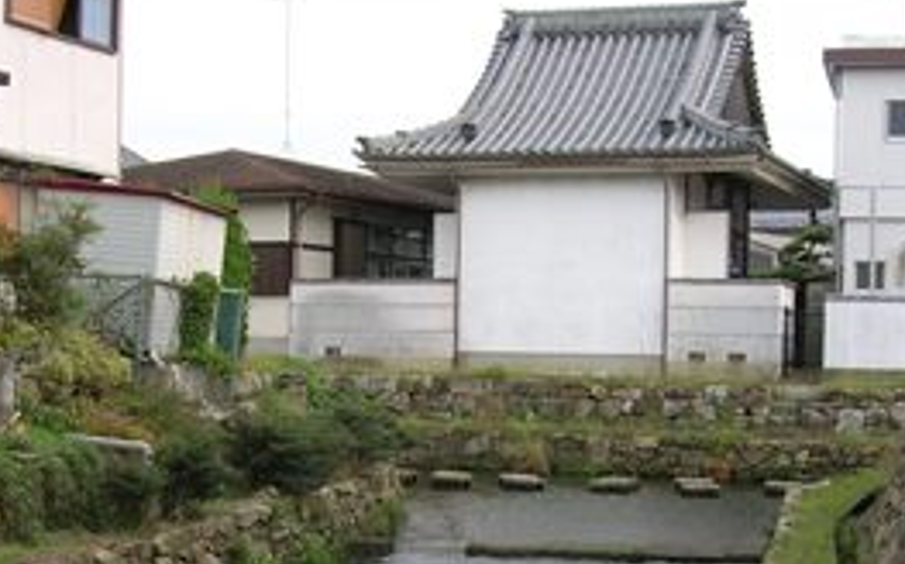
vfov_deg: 18.0
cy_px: 507
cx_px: 427
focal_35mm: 71
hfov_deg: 29.0
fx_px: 1750
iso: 50
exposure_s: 1/113
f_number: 4.9
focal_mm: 5.7
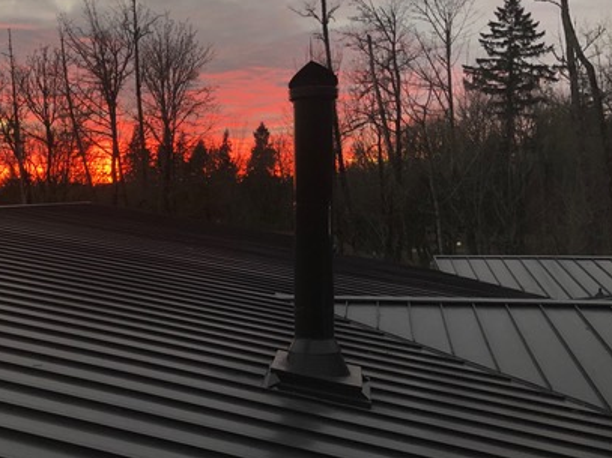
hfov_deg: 41.7
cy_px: 210
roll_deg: +1.2
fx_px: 778
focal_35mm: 44
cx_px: 152
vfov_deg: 32.8
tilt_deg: -0.5
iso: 320
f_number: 1.8
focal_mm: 4
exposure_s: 1/40
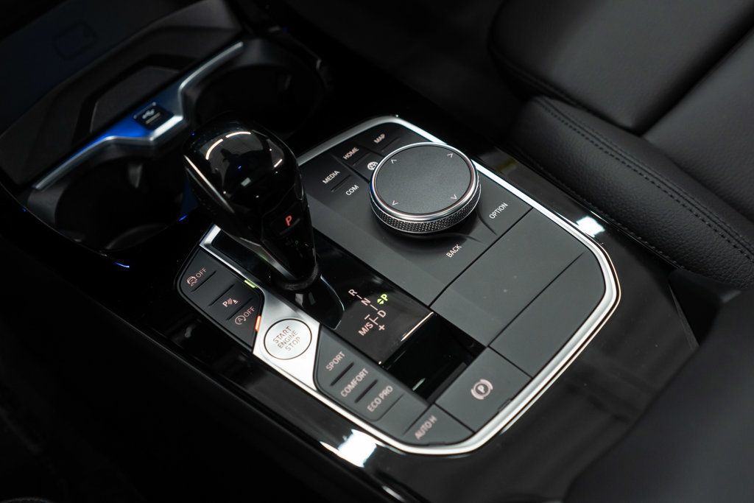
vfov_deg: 31.9
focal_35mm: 42
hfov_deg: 46.4
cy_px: 252
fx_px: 880
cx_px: 377
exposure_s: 1/50
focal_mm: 28
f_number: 3.2
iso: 640
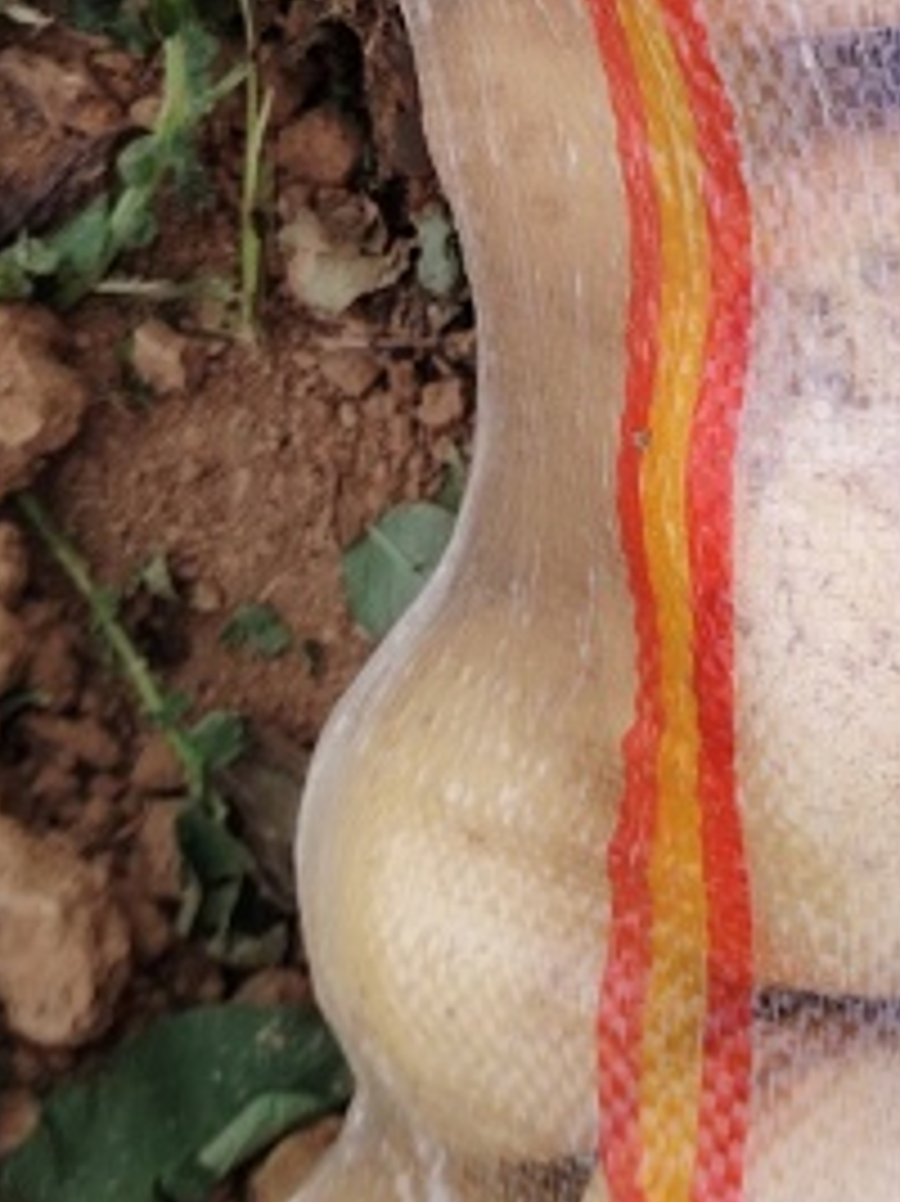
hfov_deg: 14.6
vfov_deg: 19.1
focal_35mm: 96
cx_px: 1228
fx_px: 3331
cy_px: -308
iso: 100
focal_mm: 5.25
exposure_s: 1/311
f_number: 1.75
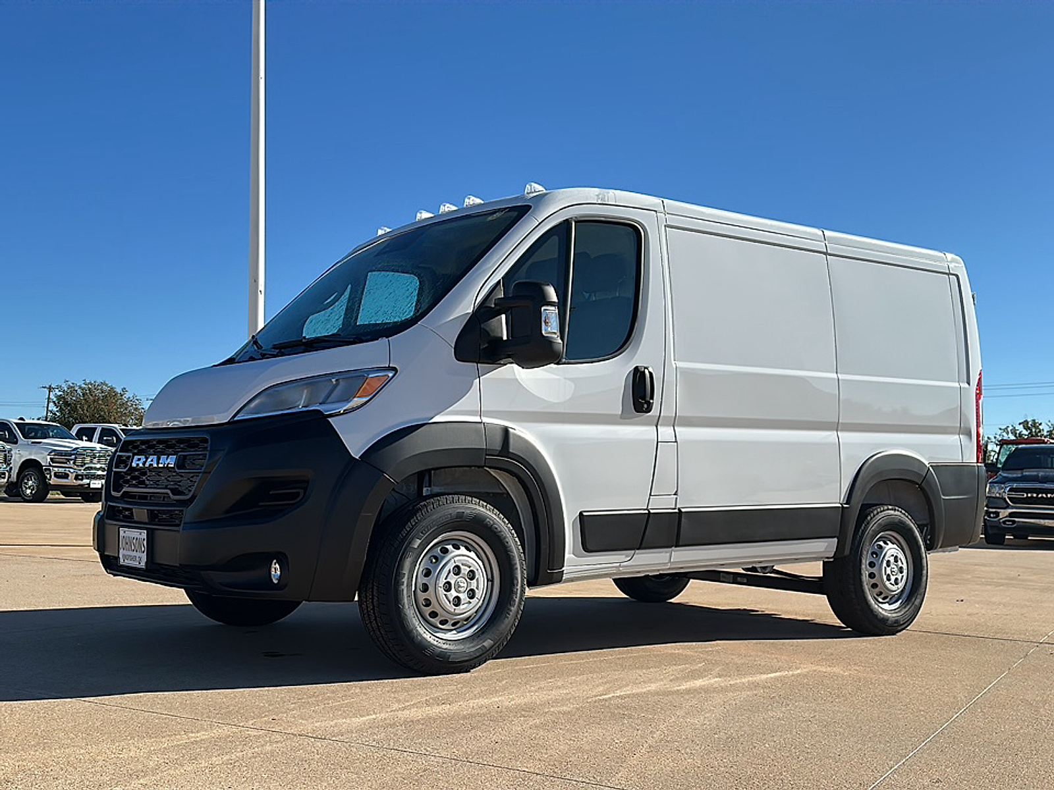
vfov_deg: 45.4
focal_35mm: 31
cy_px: 395
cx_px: 527
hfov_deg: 58.4
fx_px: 944
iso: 80
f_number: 1.78
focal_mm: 6.86
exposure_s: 1/6667
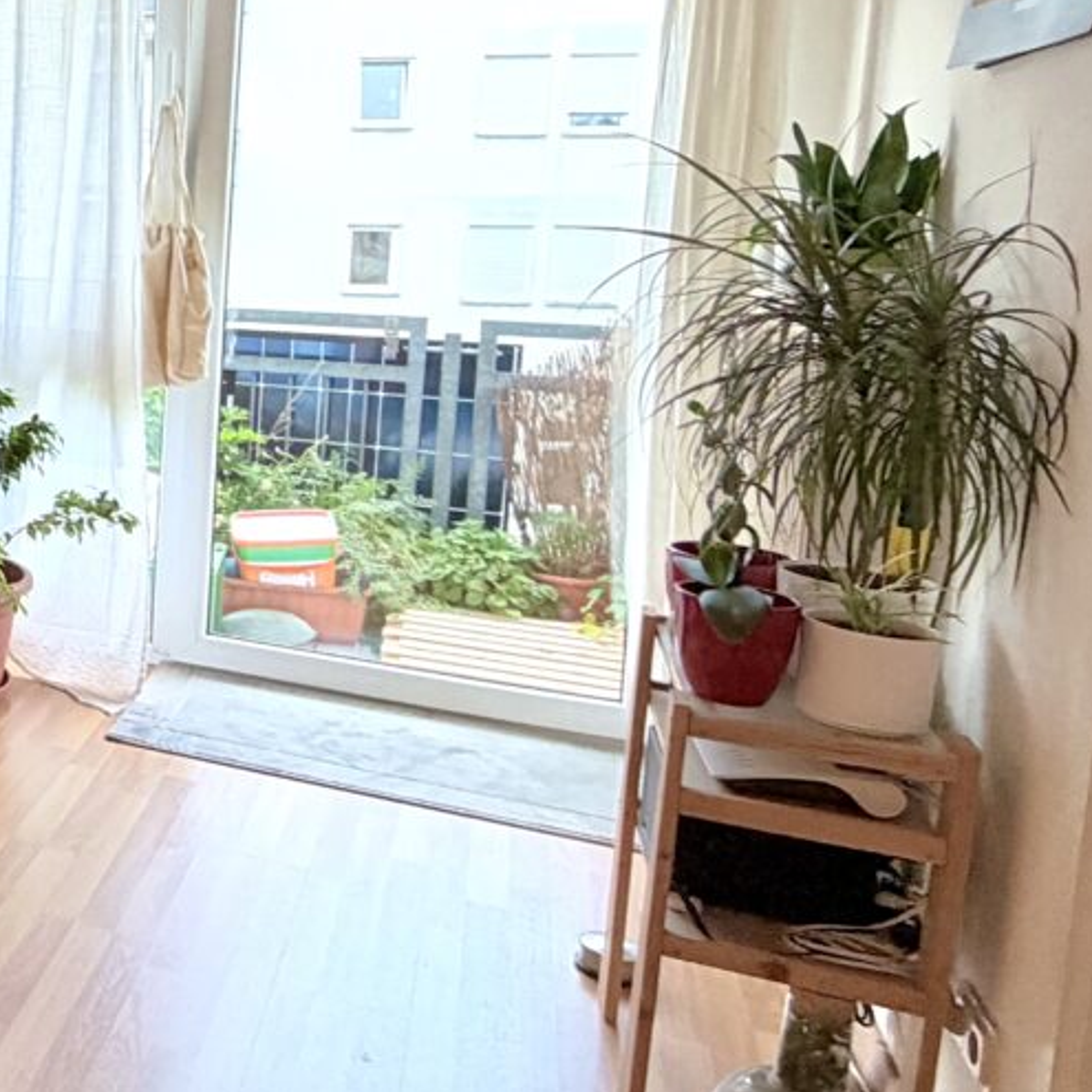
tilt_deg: -6.6
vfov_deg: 41.2
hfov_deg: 31.0
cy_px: 346
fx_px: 1428
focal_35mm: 40
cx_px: -377
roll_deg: -0.2
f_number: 2.2
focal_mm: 2.22
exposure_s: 1/50
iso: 320
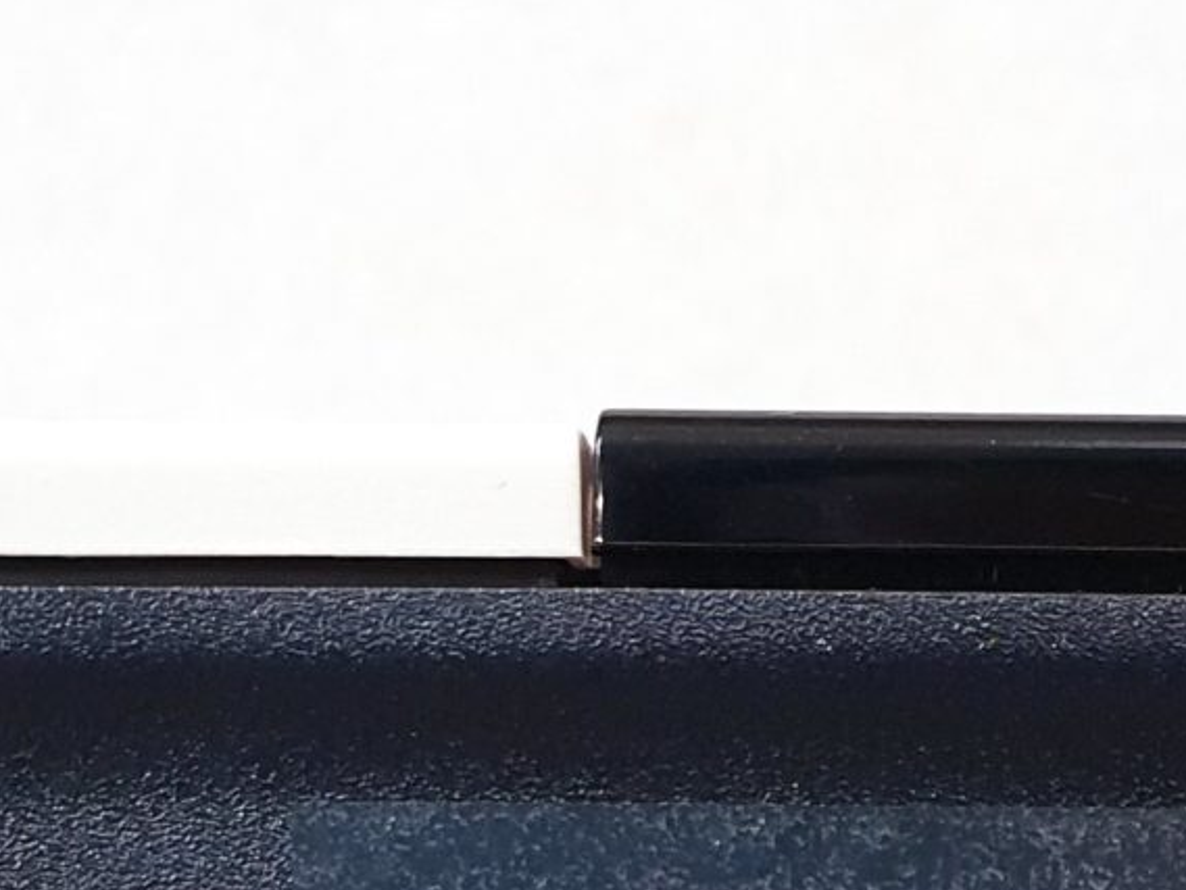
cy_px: 1957
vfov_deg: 11.1
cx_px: 1365
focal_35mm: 117
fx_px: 4009
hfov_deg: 16.2
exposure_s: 1/25
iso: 250
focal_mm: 4.3
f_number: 2.4
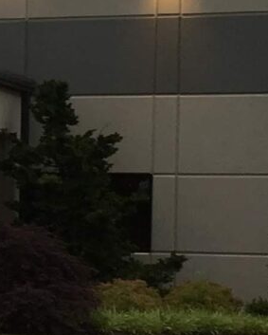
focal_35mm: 205
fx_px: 2030
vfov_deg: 9.4
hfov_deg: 6.9
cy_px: 271
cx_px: -468
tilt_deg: +0.3
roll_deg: -1.6
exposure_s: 1/60
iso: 25
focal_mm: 4.15
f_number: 2.2
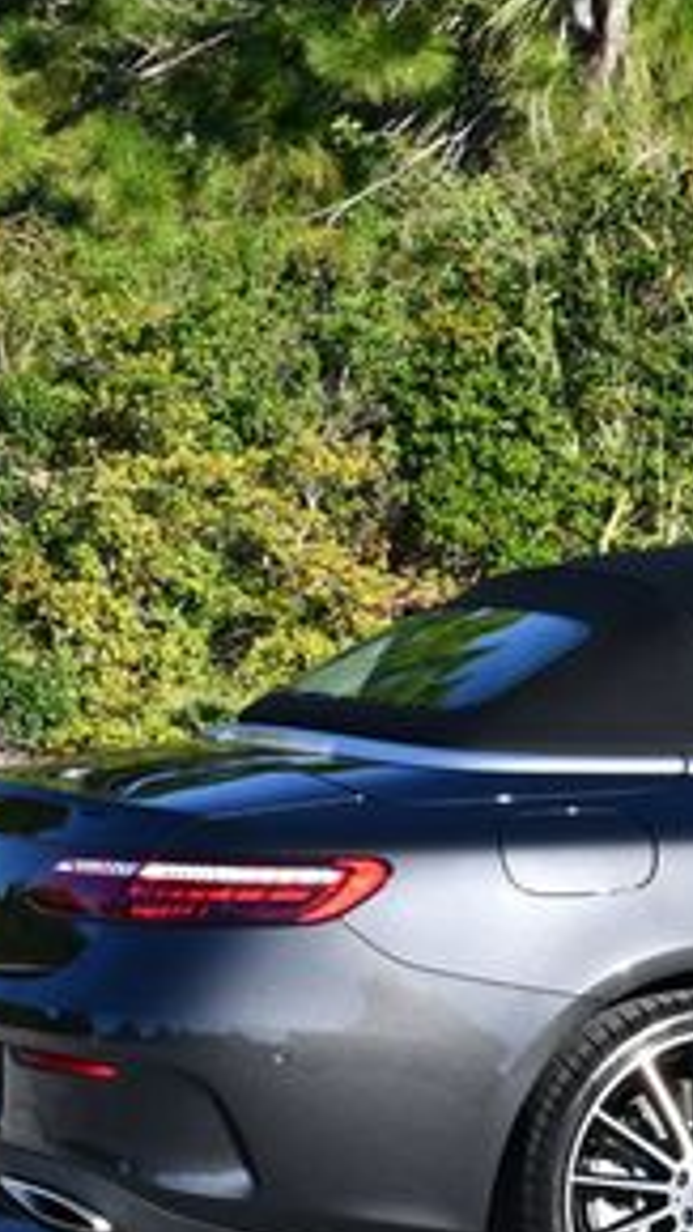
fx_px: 4838
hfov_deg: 8.0
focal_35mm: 148
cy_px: 739
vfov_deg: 14.5
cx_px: 1025
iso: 200
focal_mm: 32
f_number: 8
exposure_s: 1/250
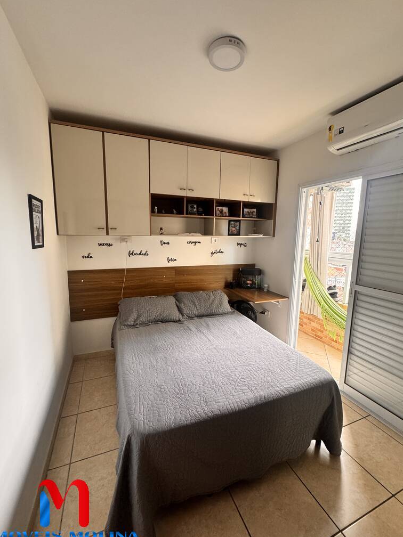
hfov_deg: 81.7
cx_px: 198
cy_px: 267
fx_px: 233
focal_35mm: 15
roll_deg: -0.6
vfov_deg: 98.2
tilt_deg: -8.1
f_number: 2.2
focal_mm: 2.22
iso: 200
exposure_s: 1/120
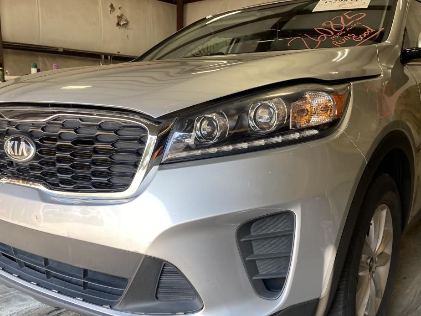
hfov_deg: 51.2
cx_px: 184
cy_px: 191
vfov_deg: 39.5
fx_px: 438
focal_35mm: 36
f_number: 1.8
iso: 50
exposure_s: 1/122
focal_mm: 4.25
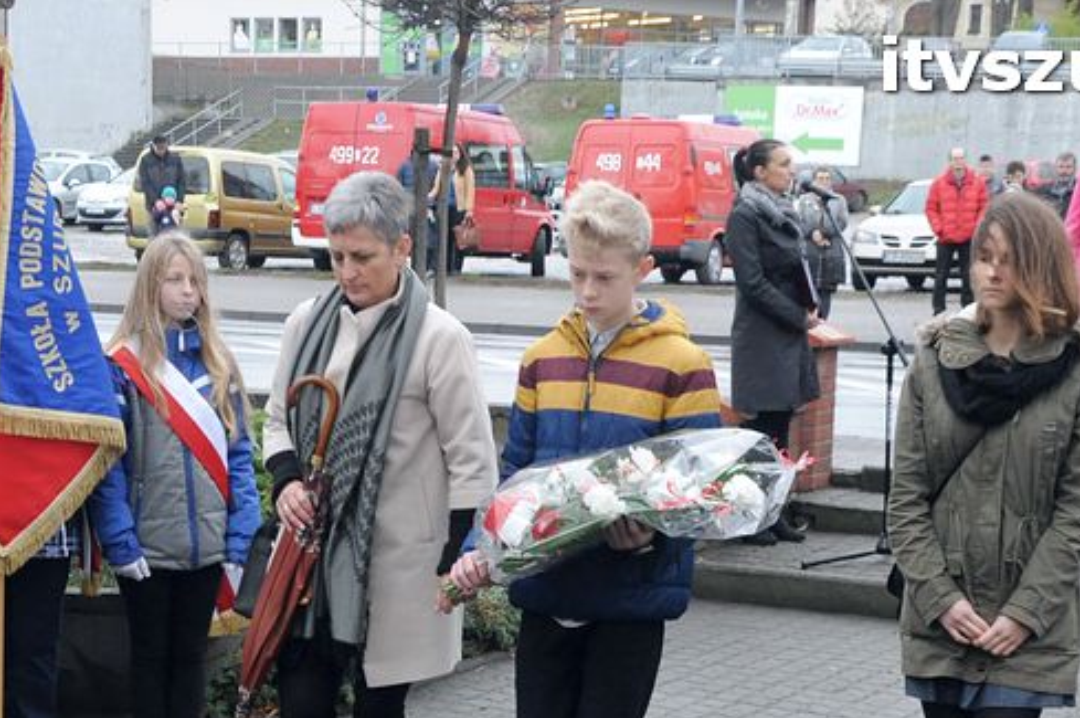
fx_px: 2188
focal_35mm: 73
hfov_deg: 27.7
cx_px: 440
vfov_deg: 18.4
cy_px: 622
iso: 1600
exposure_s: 1/250
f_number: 8
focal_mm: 28
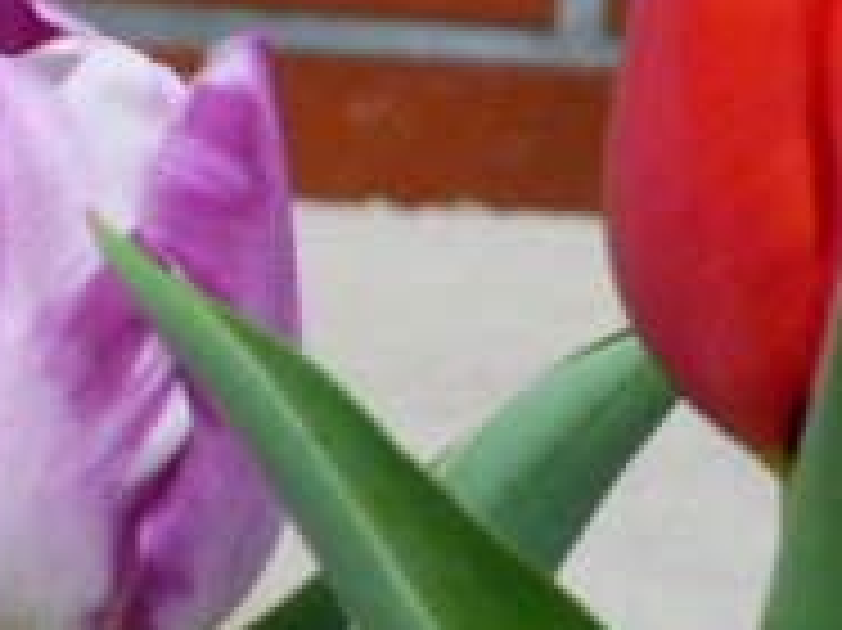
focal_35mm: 527
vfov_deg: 2.8
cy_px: 500
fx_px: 12811
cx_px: 230
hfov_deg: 3.8
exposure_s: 1/100
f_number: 6.5
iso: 400
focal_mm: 20
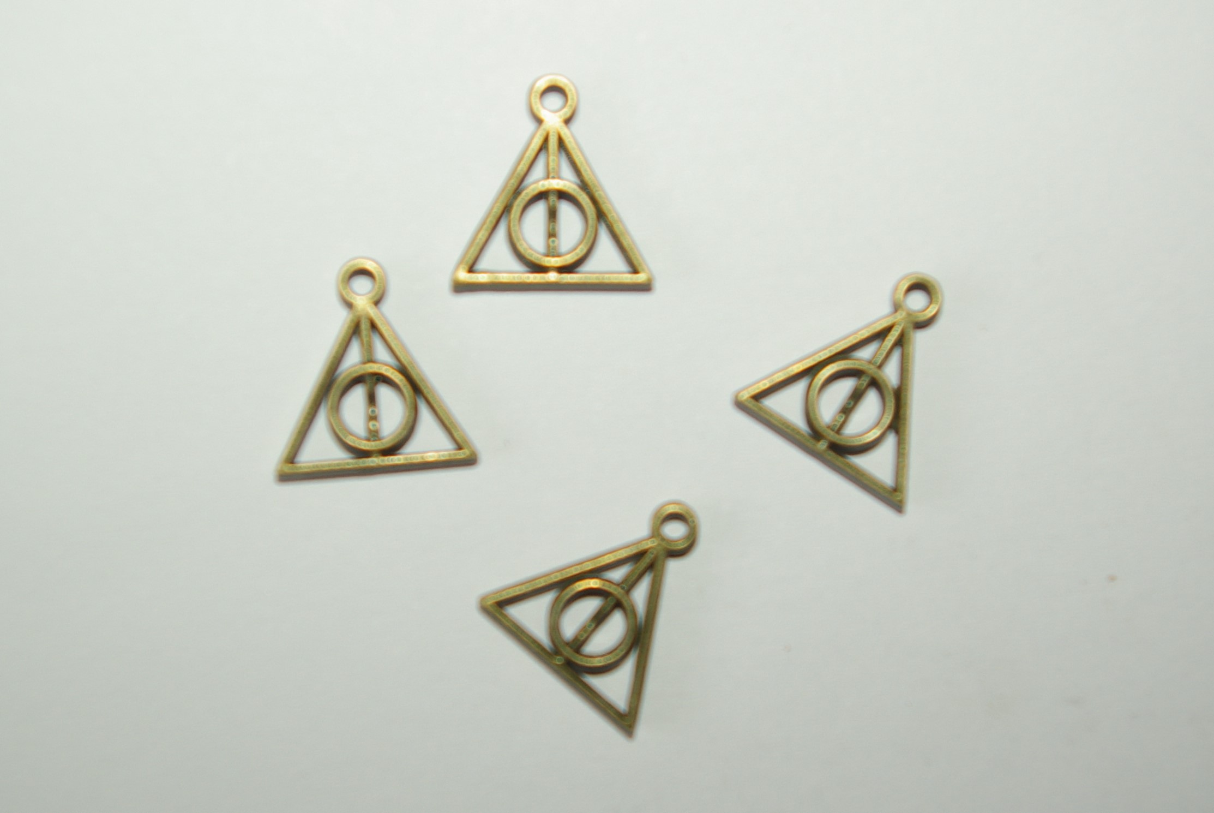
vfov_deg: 32.0
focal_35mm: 42
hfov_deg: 46.3
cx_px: 607
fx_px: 1418
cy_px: 406
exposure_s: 1/50
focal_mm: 28
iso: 100
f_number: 4
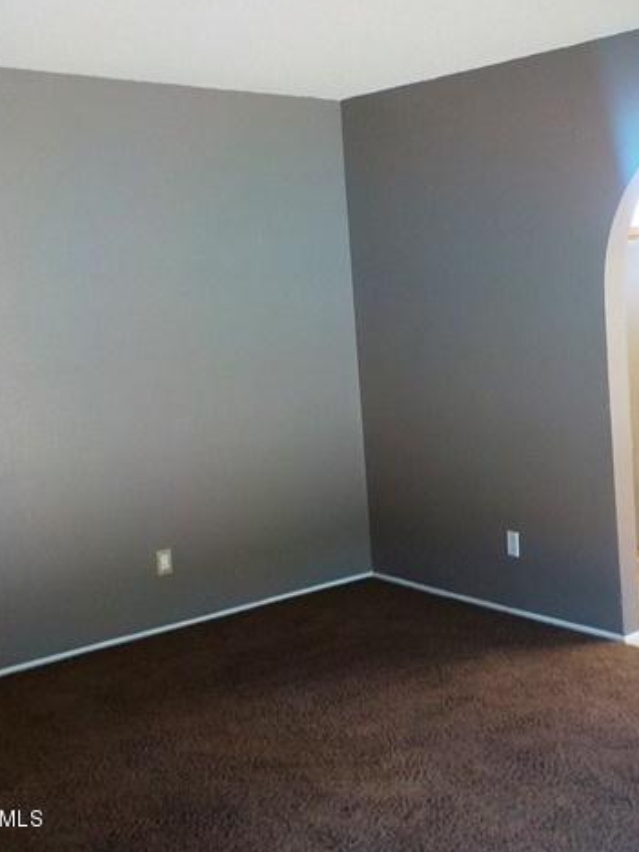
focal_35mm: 41
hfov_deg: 34.6
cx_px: 453
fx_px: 1009
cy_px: 419
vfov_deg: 45.8
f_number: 3.3
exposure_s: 1/30
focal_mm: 4.1
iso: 200
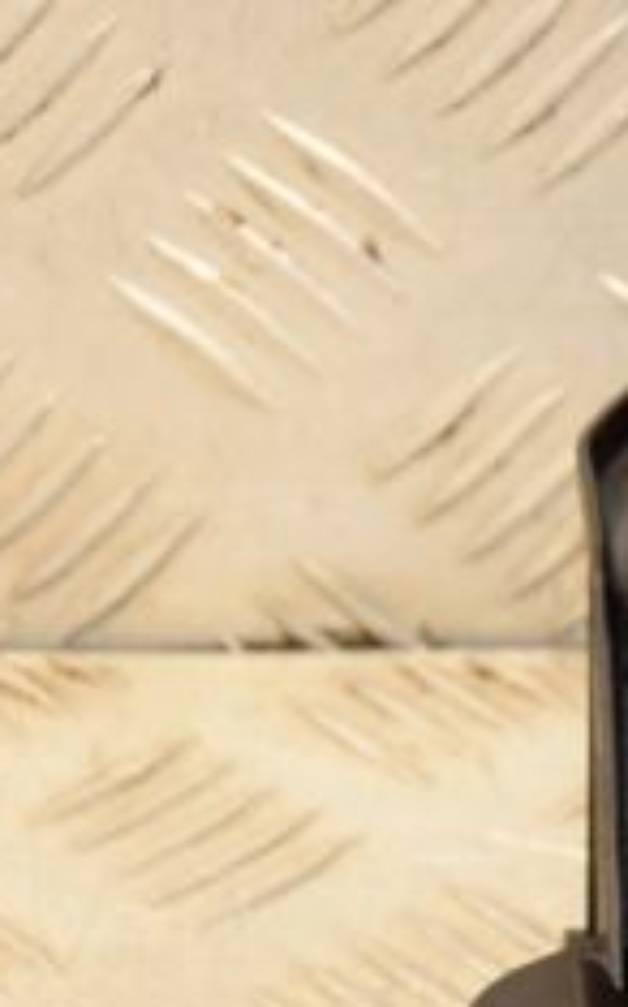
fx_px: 10309
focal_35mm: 376
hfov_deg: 3.5
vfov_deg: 5.6
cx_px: 1183
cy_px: 710
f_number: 5.6
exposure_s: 1/100
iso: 800
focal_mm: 90
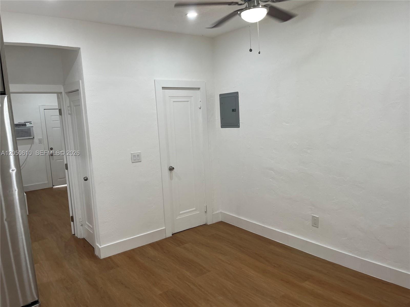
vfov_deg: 53.1
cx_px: 205
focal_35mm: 26
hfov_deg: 67.3
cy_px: 154
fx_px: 308
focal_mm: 5.1
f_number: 1.6
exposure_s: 1/120
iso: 100
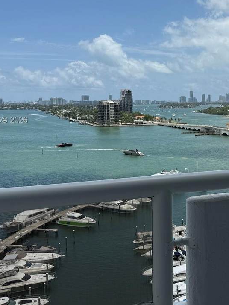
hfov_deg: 32.4
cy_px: 120
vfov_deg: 43.6
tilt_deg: -2.9
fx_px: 379
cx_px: 195
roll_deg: +0.3
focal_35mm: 43
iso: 80
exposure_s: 1/9091
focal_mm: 6.76
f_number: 1.78
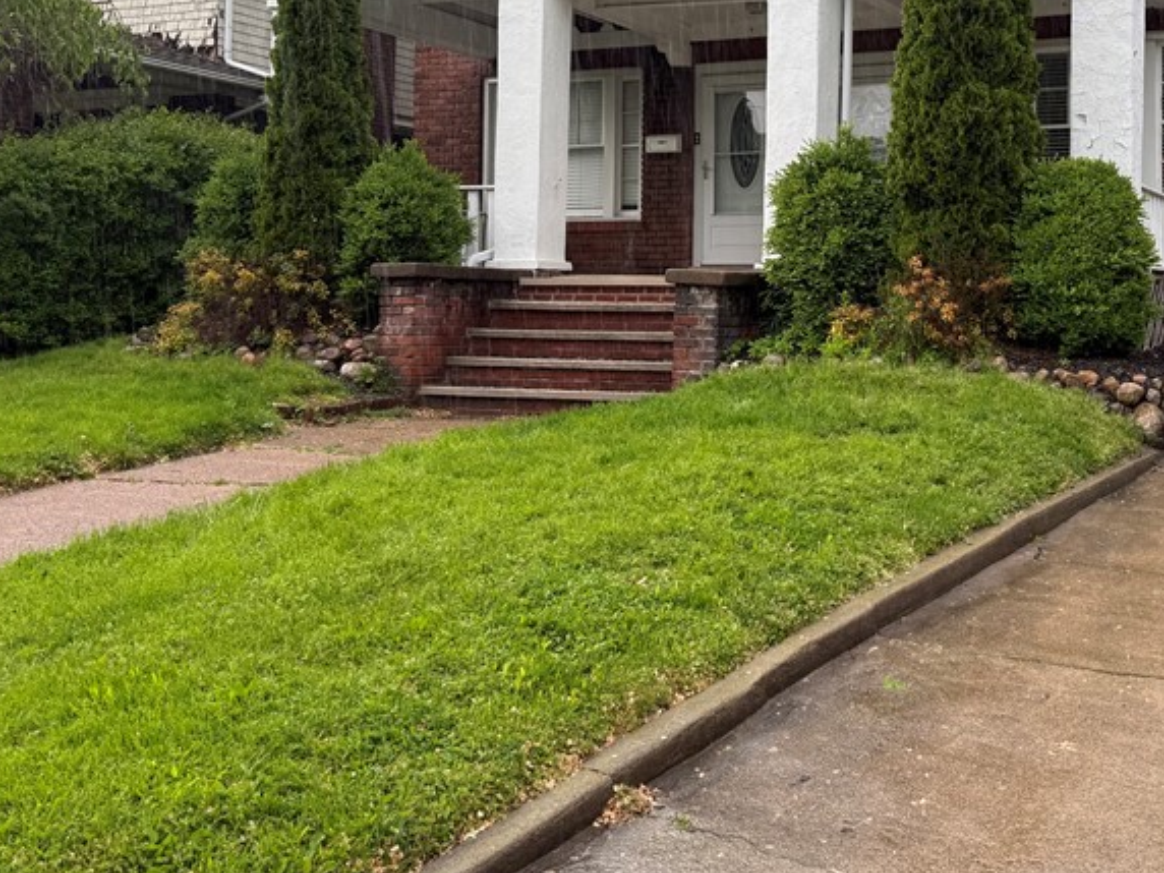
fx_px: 1446
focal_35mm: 43
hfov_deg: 43.0
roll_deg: -0.8
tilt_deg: +3.6
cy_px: 226
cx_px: 818
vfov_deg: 33.0
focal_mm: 6.76
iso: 80
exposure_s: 1/121
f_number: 1.78
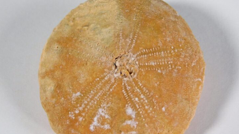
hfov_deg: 14.6
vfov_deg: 8.2
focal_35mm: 147
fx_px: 931
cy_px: 79
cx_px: 119
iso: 125
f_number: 5
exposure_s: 1/160
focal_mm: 23.7
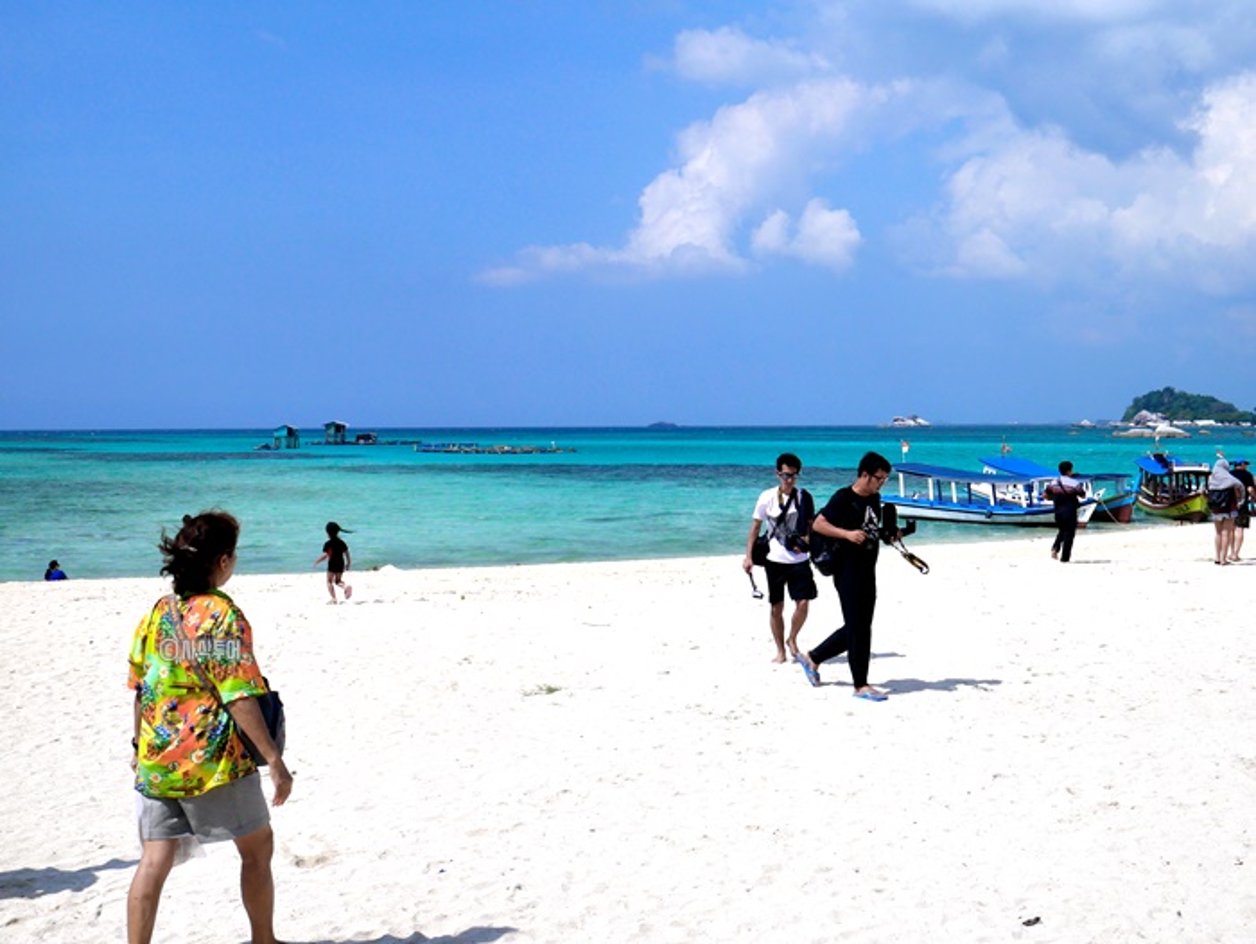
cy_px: 472
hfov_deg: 39.6
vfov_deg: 30.3
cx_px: 628
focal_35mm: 48
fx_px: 1743
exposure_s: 1/1000
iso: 200
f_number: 11
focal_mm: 24
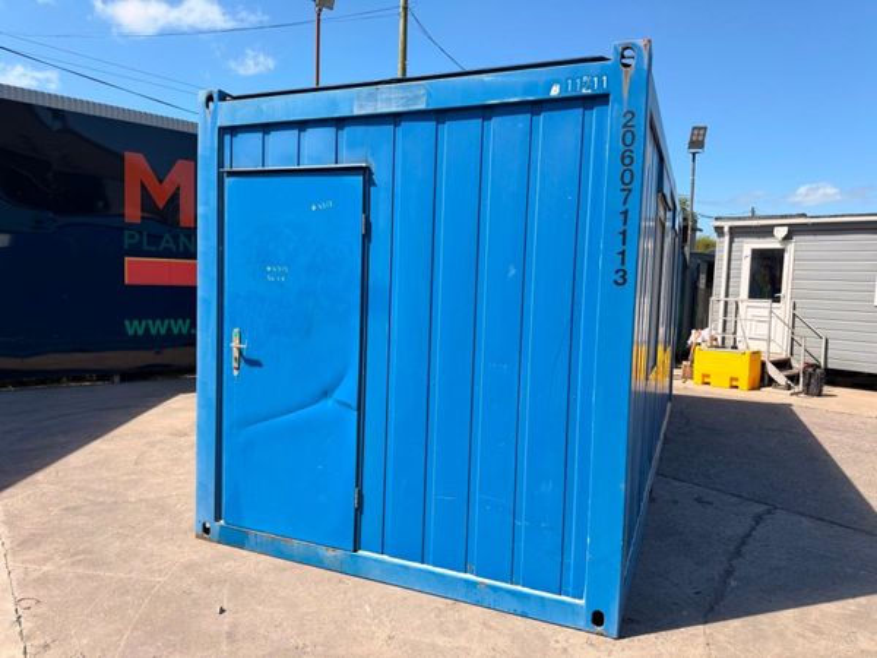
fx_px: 608
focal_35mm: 24
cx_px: 438
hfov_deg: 71.6
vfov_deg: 56.8
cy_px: 329
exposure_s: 1/3279
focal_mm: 6.76
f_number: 1.78
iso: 80
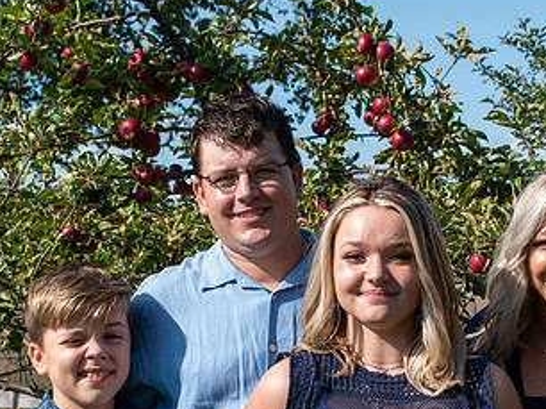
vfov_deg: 12.8
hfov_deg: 17.1
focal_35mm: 115
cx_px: 389
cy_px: 322
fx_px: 1812
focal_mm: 42
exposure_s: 1/320
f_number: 9
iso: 200
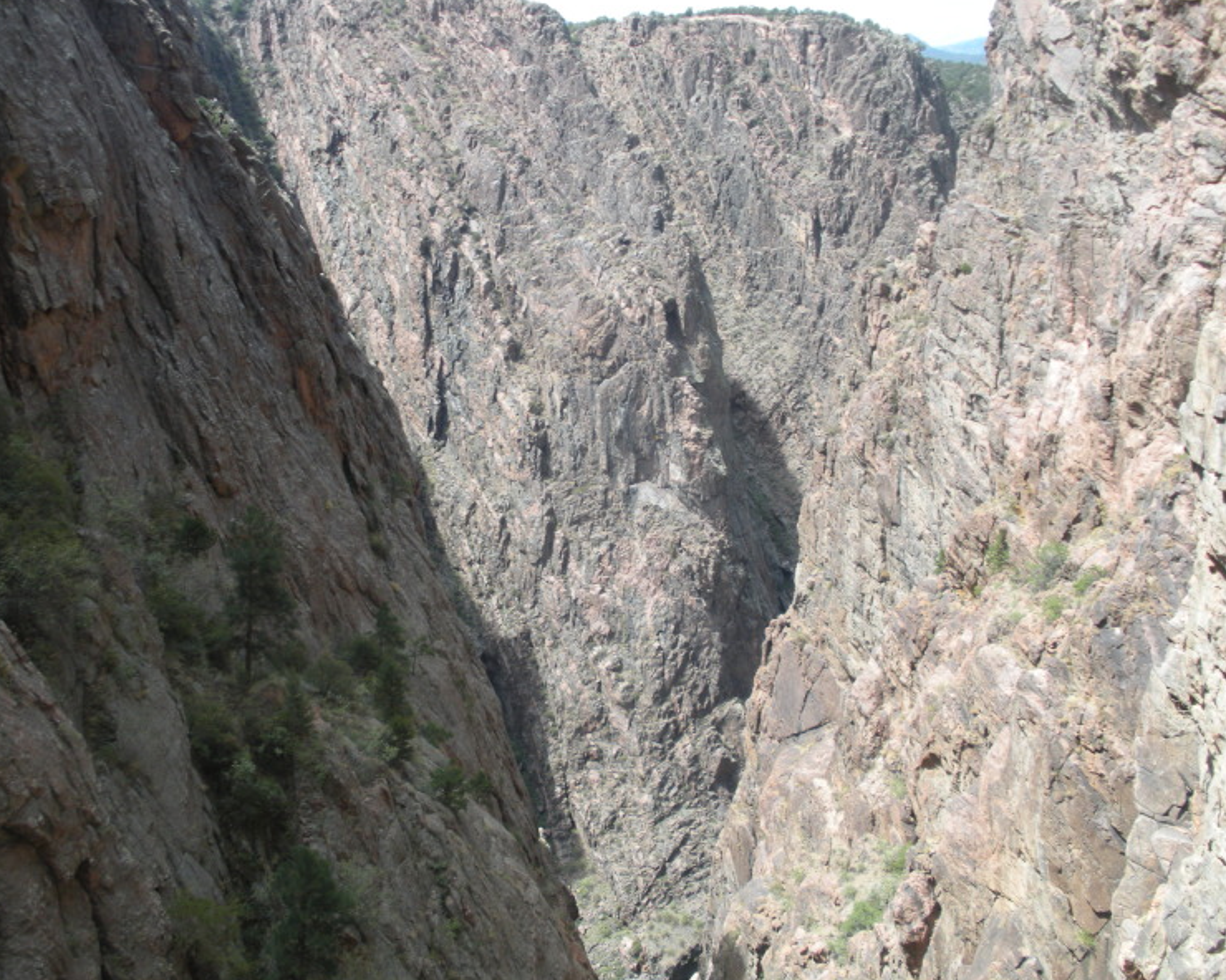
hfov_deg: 47.9
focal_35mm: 38
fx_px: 1379
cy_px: 488
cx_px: 616
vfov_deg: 39.2
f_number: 3.5
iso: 64
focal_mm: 6.3
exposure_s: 1/196
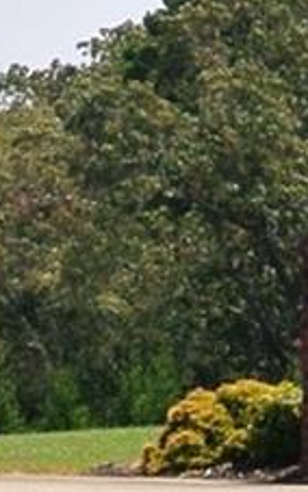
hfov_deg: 3.6
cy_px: 126
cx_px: -30
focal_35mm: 368
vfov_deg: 5.7
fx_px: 4939
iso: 100
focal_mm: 15.1
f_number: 4.5
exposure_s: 1/640
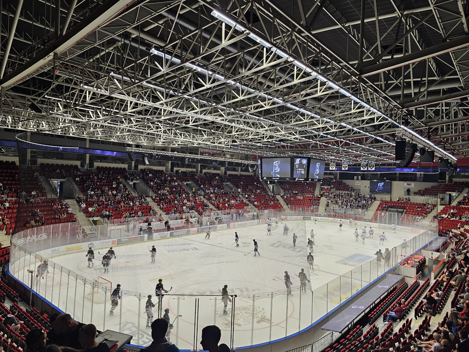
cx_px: 234
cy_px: 176
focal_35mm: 23
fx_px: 312
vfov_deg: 58.9
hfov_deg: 73.9
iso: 200
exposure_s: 1/180
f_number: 1.7
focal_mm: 6.3
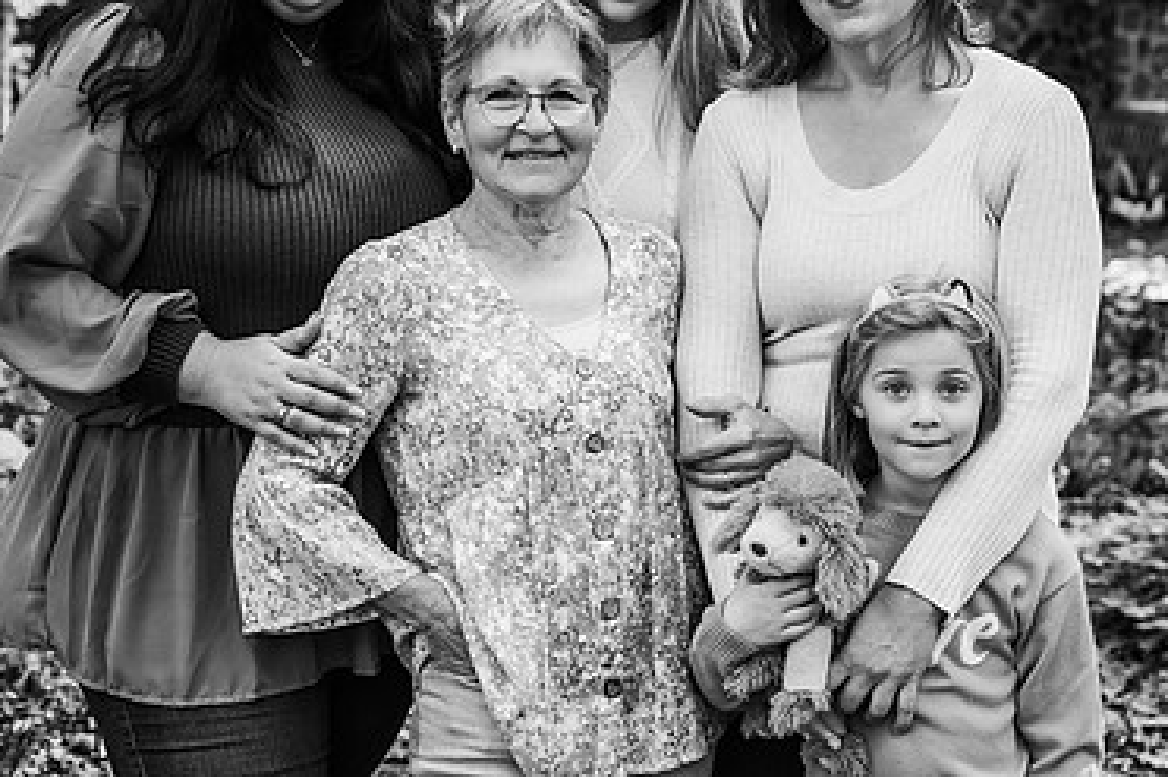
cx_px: 576
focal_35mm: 72
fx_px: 2335
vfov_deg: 18.9
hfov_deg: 28.1
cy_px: 282
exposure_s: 1/320
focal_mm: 46
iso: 500
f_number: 4
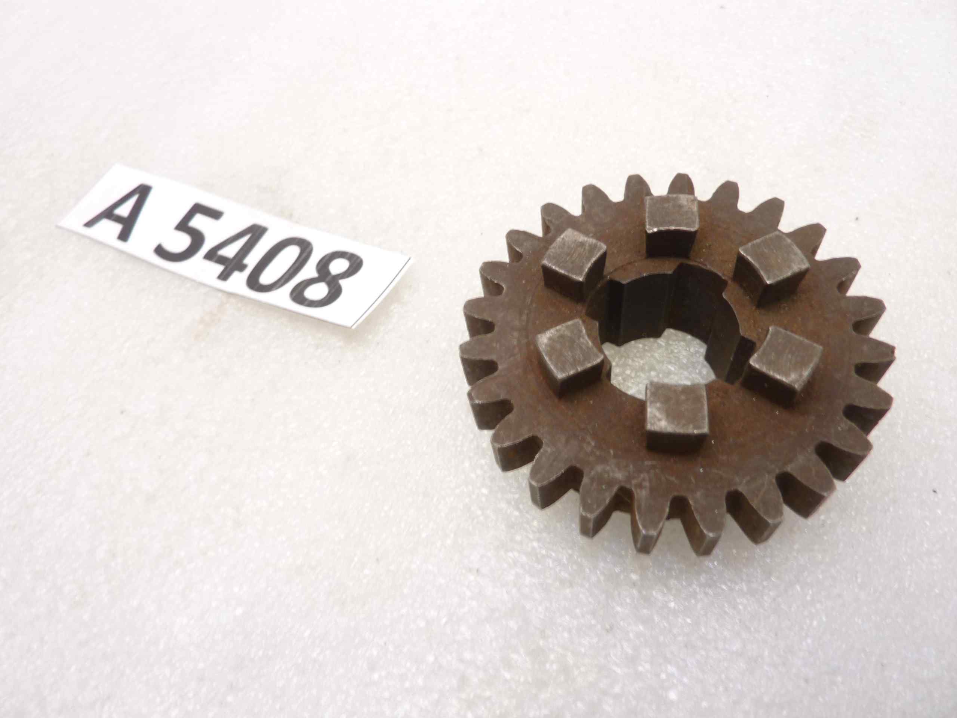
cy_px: 359
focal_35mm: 25
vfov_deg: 54.9
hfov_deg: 69.4
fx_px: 691
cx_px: 478
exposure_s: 1/10
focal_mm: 4.1
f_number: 3.3
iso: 80
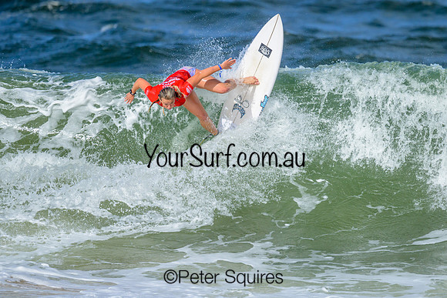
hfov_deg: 1.9
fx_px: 13661
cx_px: 272
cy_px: 133
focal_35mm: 1100
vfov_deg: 1.3
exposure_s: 1/3200
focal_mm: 800
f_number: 6.3
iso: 360
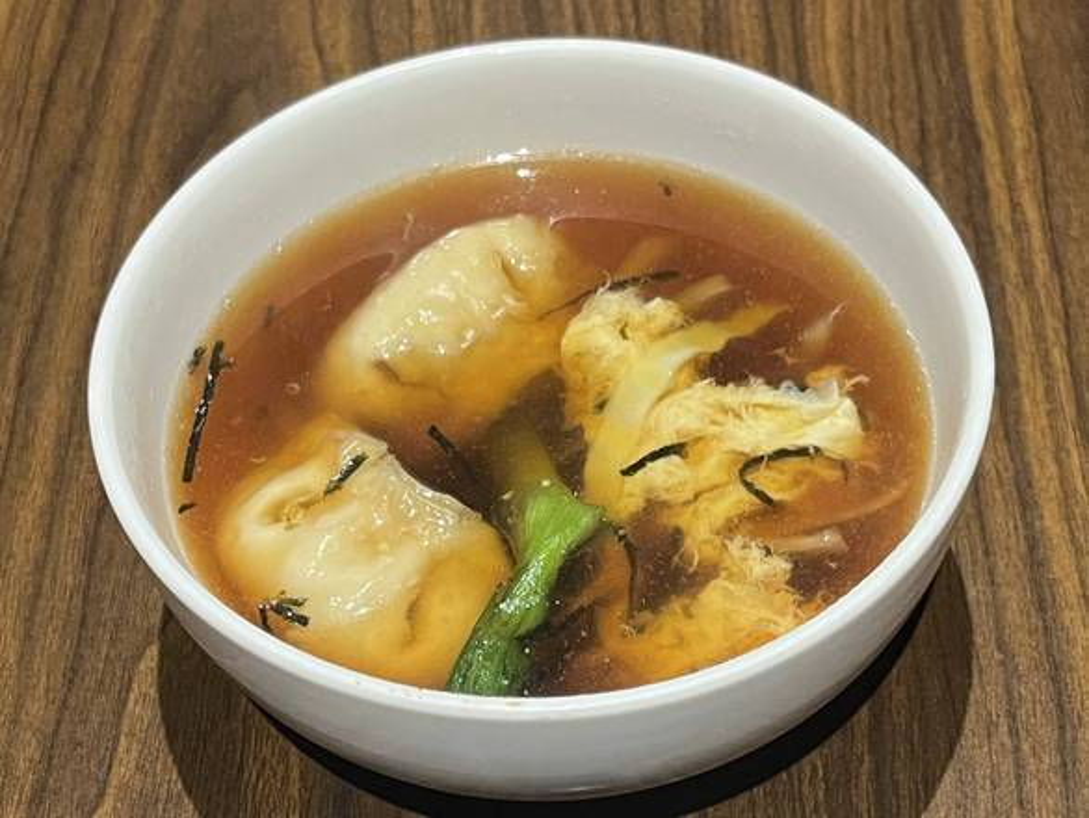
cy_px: 409
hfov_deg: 67.3
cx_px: 544
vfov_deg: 53.1
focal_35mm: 26
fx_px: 818
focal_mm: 5.1
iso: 250
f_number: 1.6
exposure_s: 1/60
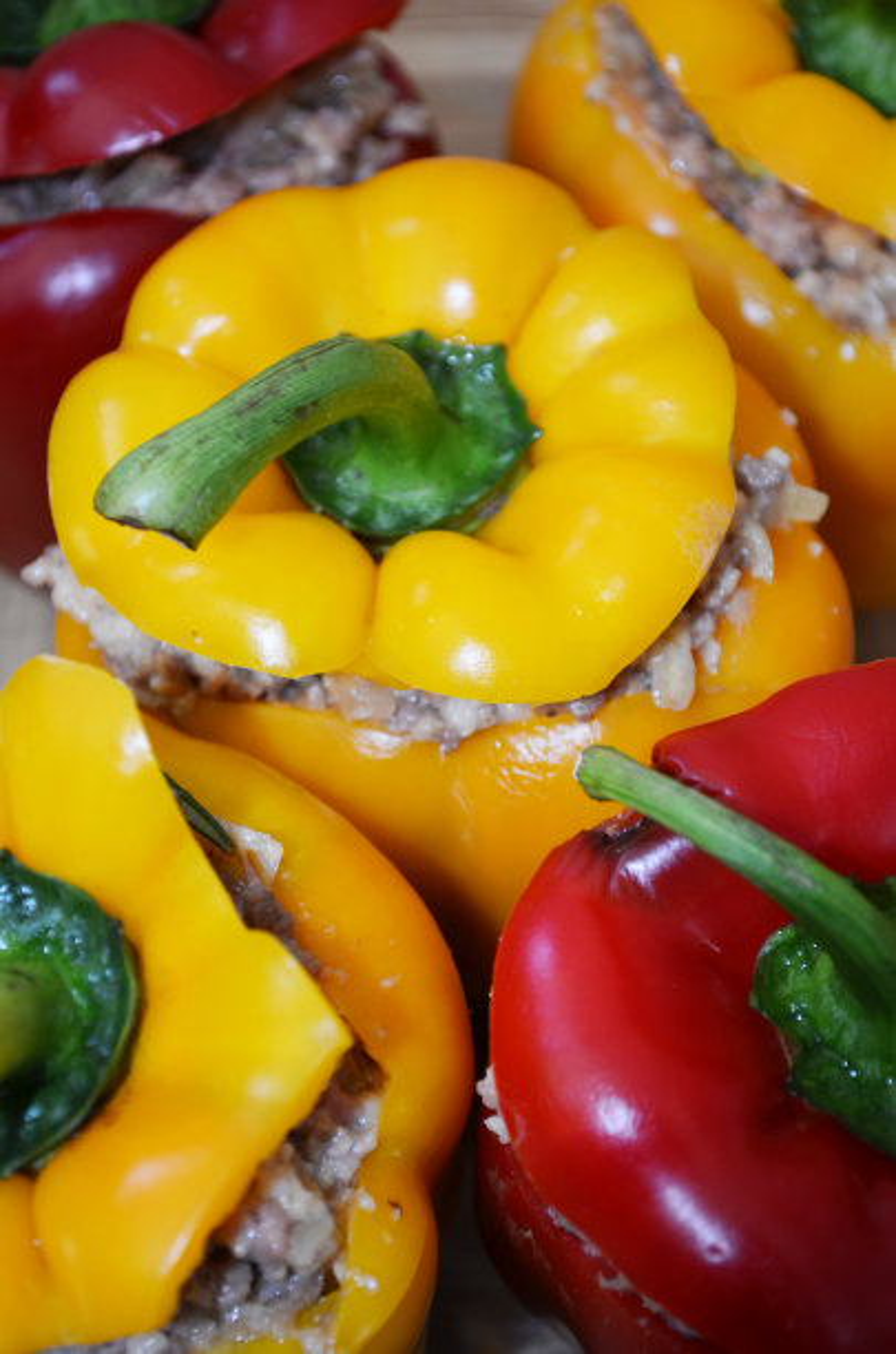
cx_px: 448
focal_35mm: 75
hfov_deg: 18.1
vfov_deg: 27.1
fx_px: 2814
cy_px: 677
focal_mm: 50
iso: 200
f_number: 5.6
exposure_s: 1/30
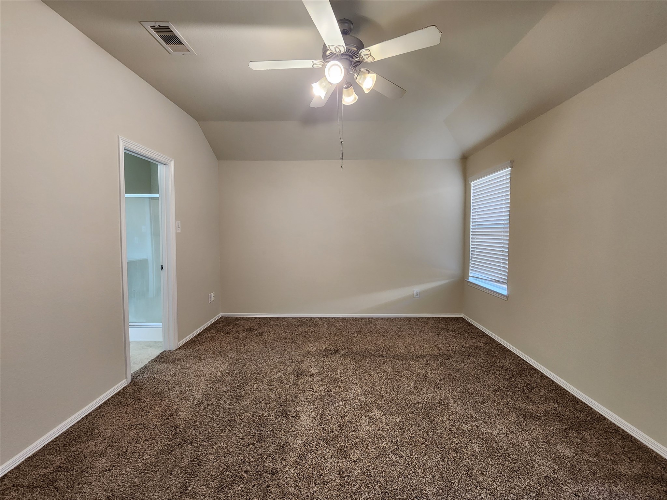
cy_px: 250
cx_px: 334
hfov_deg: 106.2
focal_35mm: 13
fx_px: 250
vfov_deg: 89.9
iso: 250
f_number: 2.2
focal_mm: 2.2
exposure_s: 1/60
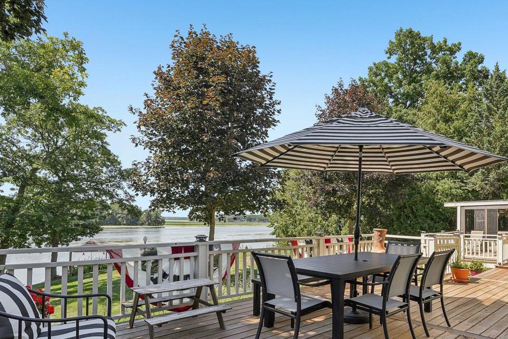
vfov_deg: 53.1
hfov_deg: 74.0
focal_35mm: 24
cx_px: 289
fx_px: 335
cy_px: 212
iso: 100
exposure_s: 1/100
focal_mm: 16.5
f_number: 7.1
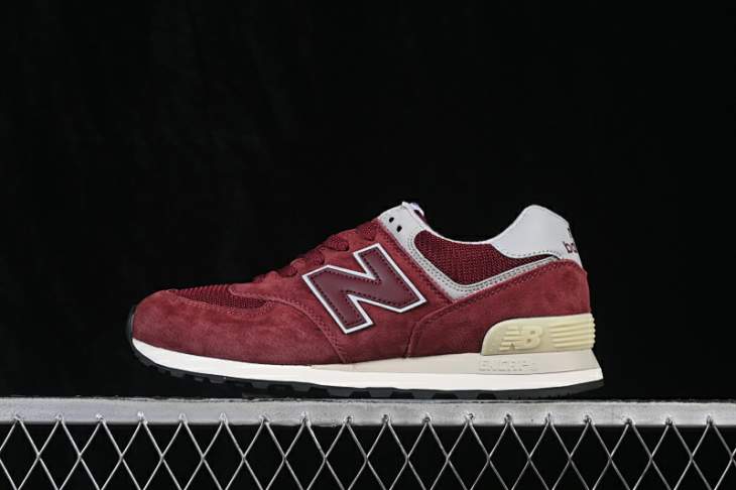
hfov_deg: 27.0
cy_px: 245
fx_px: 1533
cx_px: 368
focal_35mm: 75
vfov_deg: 18.2
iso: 160
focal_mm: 50
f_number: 7.1
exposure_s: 1/80
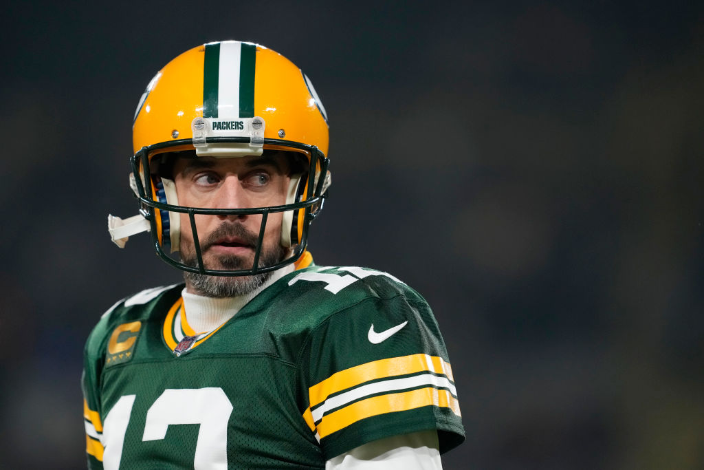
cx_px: 352
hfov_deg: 5.2
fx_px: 7823
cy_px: 235
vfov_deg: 3.4
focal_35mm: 400
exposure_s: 1/2000
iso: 3200
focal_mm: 400
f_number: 3.2
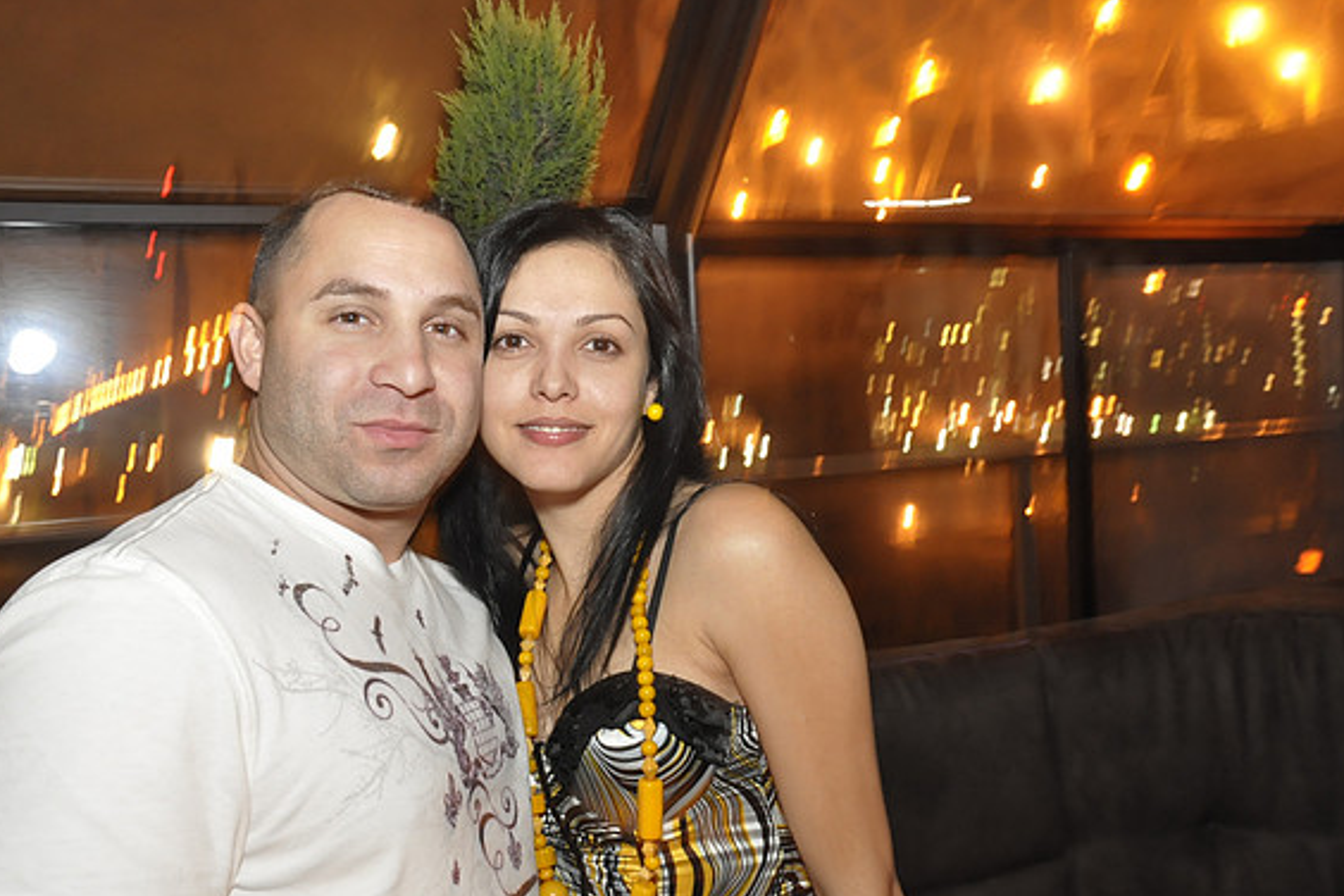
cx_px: 677
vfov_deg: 35.9
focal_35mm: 37
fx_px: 1381
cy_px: 449
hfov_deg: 51.9
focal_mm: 24
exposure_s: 1/1.3
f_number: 7.1
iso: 1600
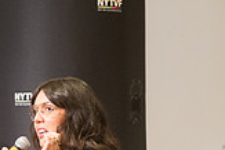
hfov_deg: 7.2
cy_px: 166
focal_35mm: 285
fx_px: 1783
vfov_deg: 4.8
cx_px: -43
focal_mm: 80
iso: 2500
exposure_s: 1/125
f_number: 4
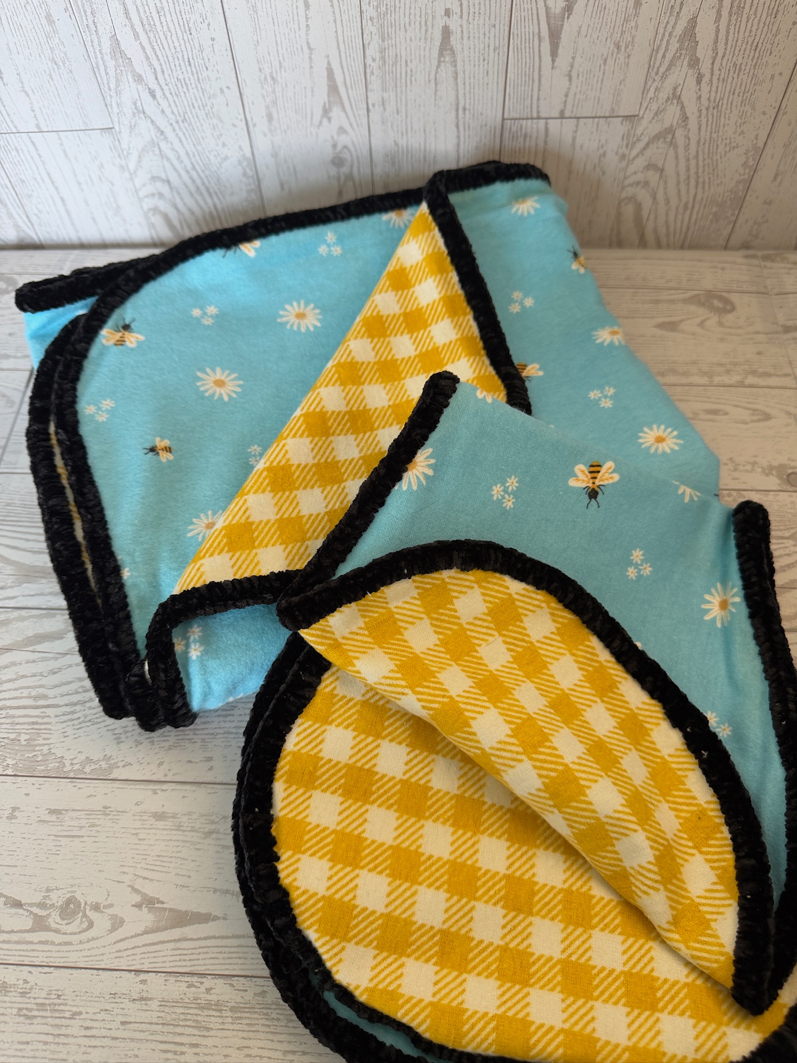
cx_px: 398
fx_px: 737
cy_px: 532
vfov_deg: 71.6
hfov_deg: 56.8
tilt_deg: -58.3
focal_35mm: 24
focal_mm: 6.76
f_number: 1.78
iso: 125
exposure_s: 1/119
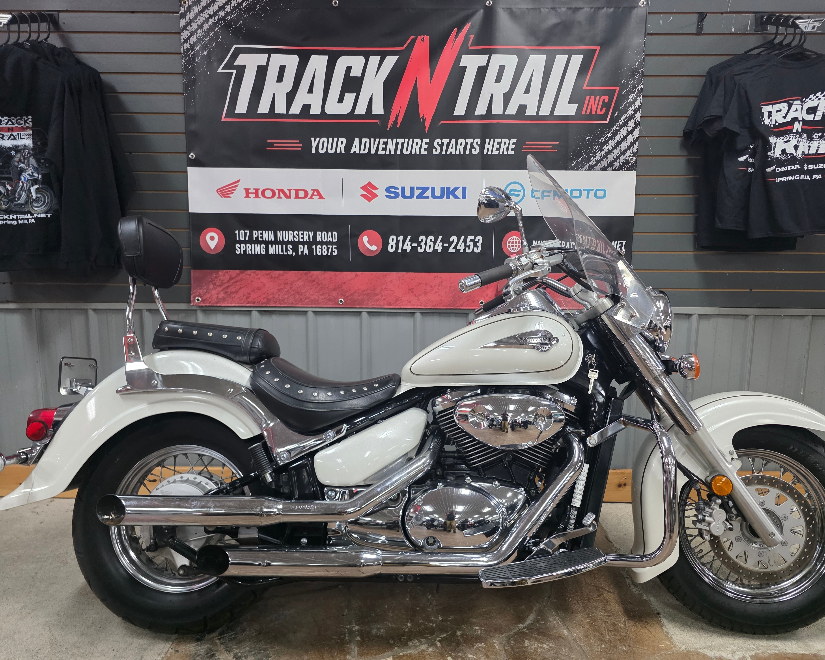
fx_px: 586
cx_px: 427
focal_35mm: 24
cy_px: 330
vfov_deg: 58.8
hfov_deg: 70.3
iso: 640
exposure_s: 1/120
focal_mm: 6.3
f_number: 1.7
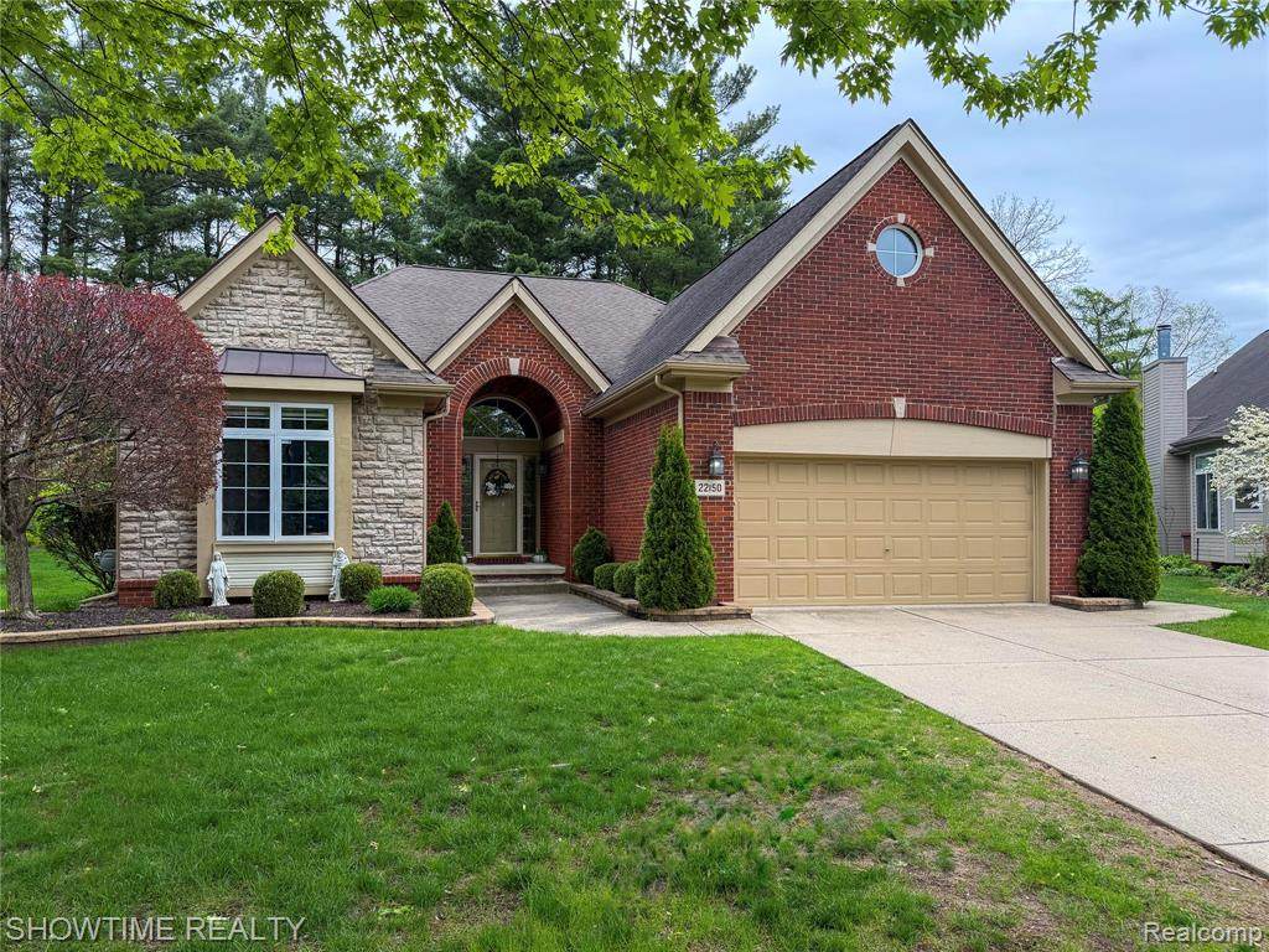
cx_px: 634
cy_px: 476
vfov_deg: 56.8
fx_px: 880
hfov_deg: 71.6
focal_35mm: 24
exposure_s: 1/680
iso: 100
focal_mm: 6.76
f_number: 1.8
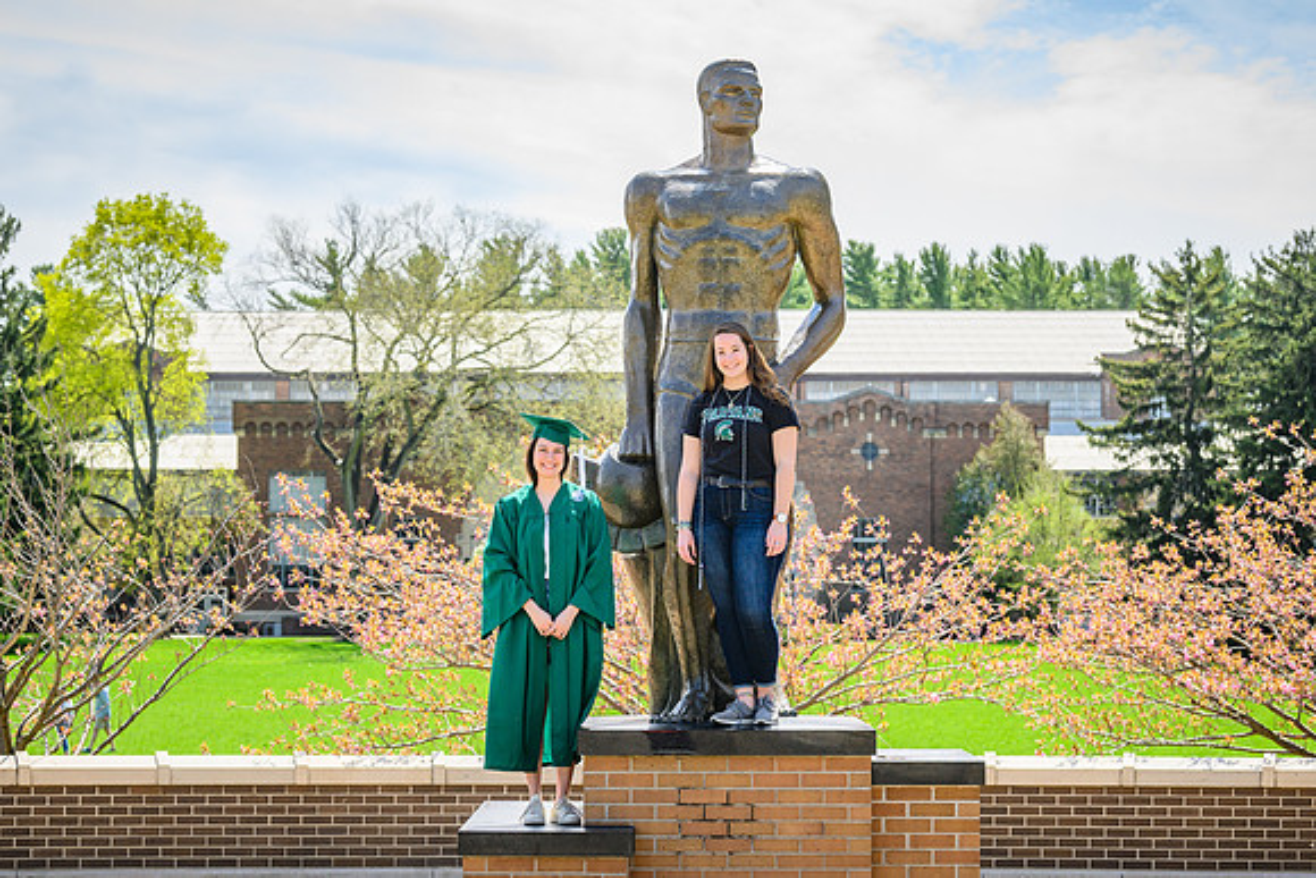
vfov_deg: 15.6
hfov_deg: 23.2
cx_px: 627
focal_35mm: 88
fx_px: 3207
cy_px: 409
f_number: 5.6
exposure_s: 1/1250
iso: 400
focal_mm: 80
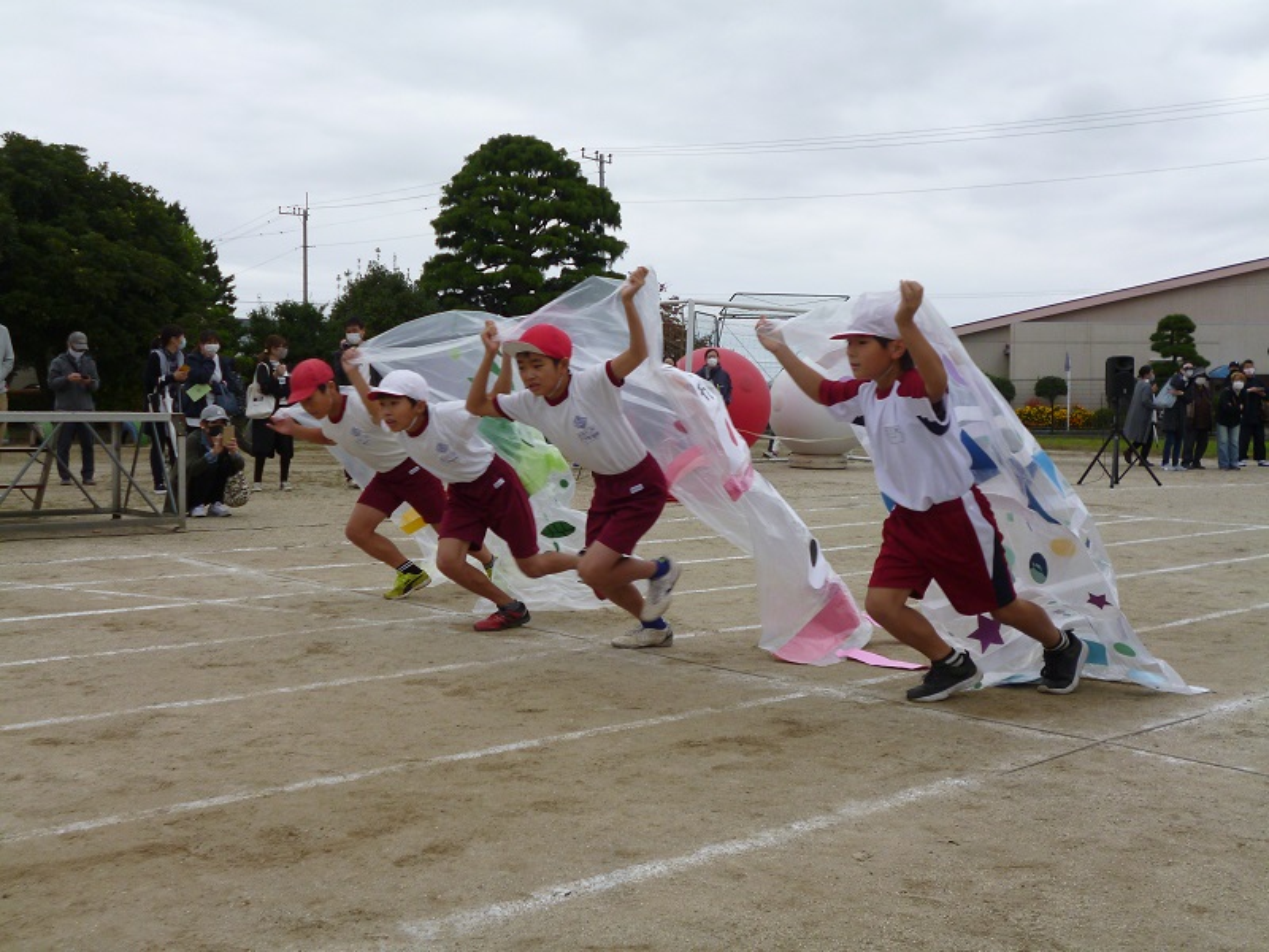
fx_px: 1393
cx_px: 634
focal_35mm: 38
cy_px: 476
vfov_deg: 37.7
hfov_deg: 49.0
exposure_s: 1/250
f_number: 3.2
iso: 125
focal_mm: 6.8
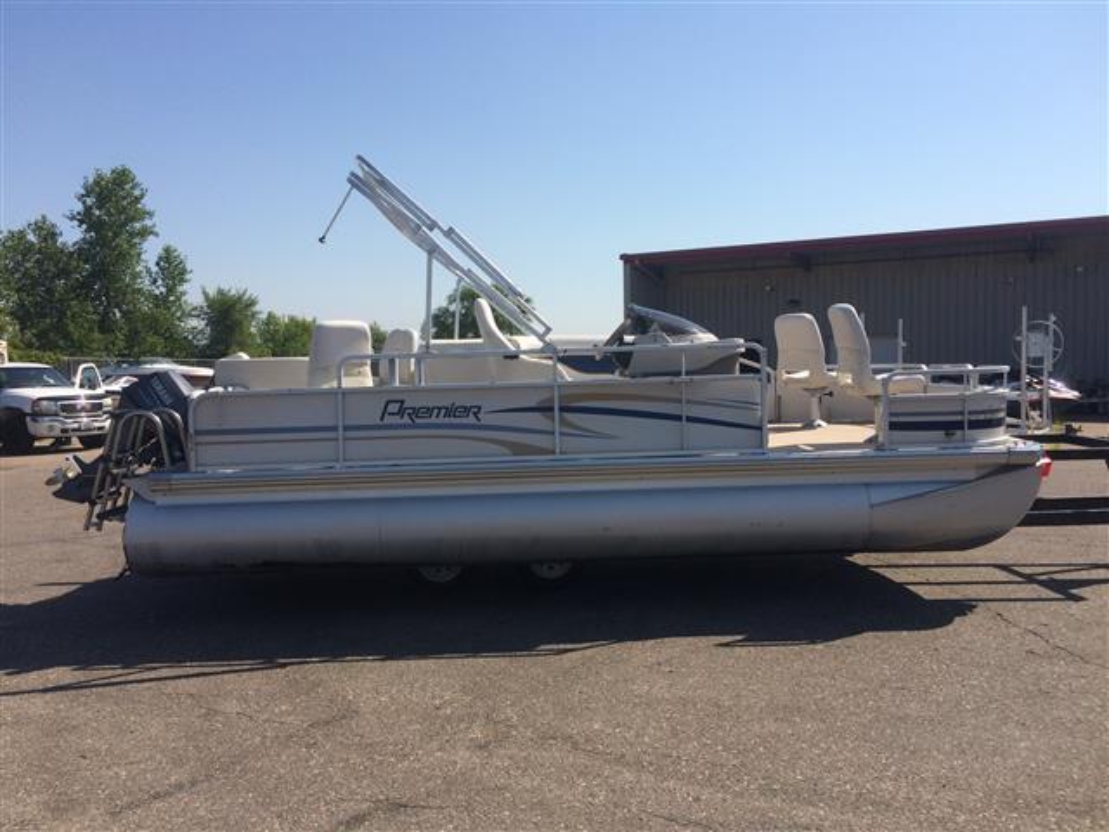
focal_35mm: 29
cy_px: 416
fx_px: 929
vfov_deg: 48.2
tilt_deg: -2.8
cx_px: 554
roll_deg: +0.9
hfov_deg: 61.7
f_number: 2.2
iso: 32
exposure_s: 1/2415
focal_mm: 4.15
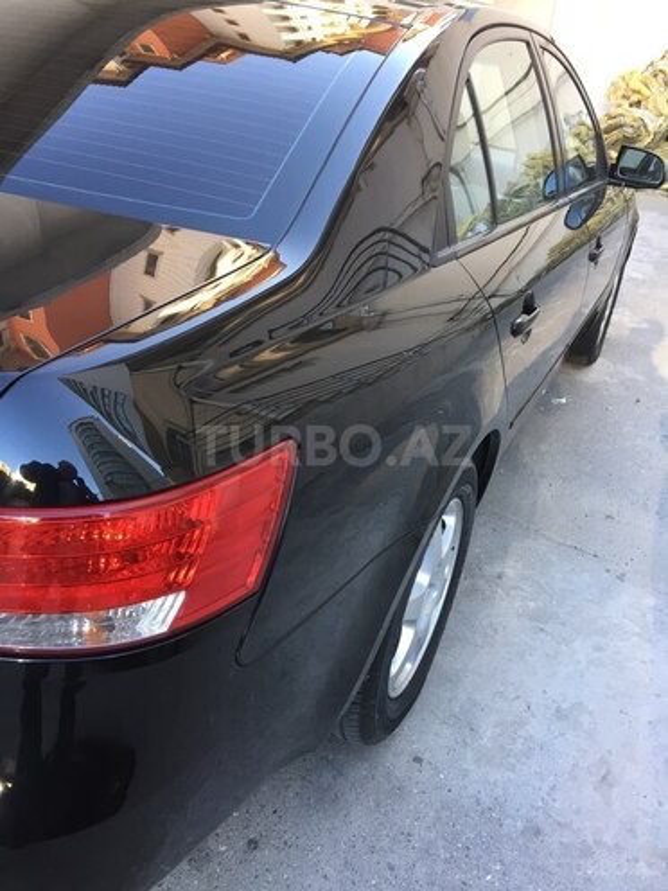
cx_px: 334
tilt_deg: -26.9
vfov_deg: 61.7
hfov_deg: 48.2
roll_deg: -6.5
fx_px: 746
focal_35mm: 29
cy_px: 446
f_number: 2.2
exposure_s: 1/33
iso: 32
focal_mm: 4.15
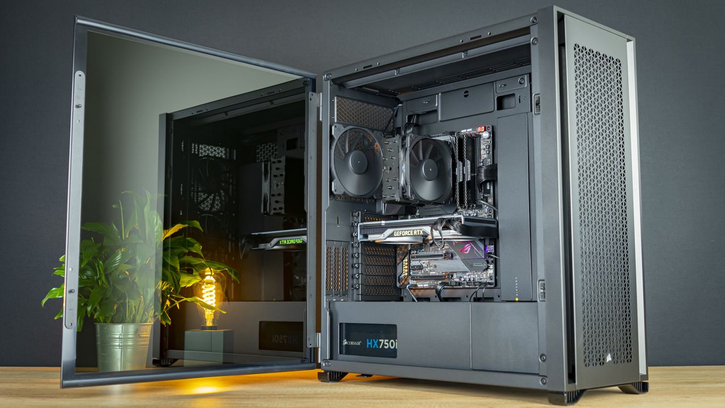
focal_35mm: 44
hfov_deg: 46.4
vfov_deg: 27.1
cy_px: 204
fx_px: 846
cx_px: 362
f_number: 2.8
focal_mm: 28
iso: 400
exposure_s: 1/10
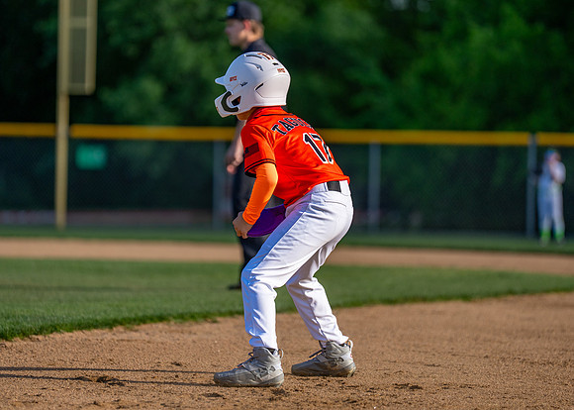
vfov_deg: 6.3
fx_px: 3741
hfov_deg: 8.8
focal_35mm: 230
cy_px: 178
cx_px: 263
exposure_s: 1/3200
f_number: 2.8
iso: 160
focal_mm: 188
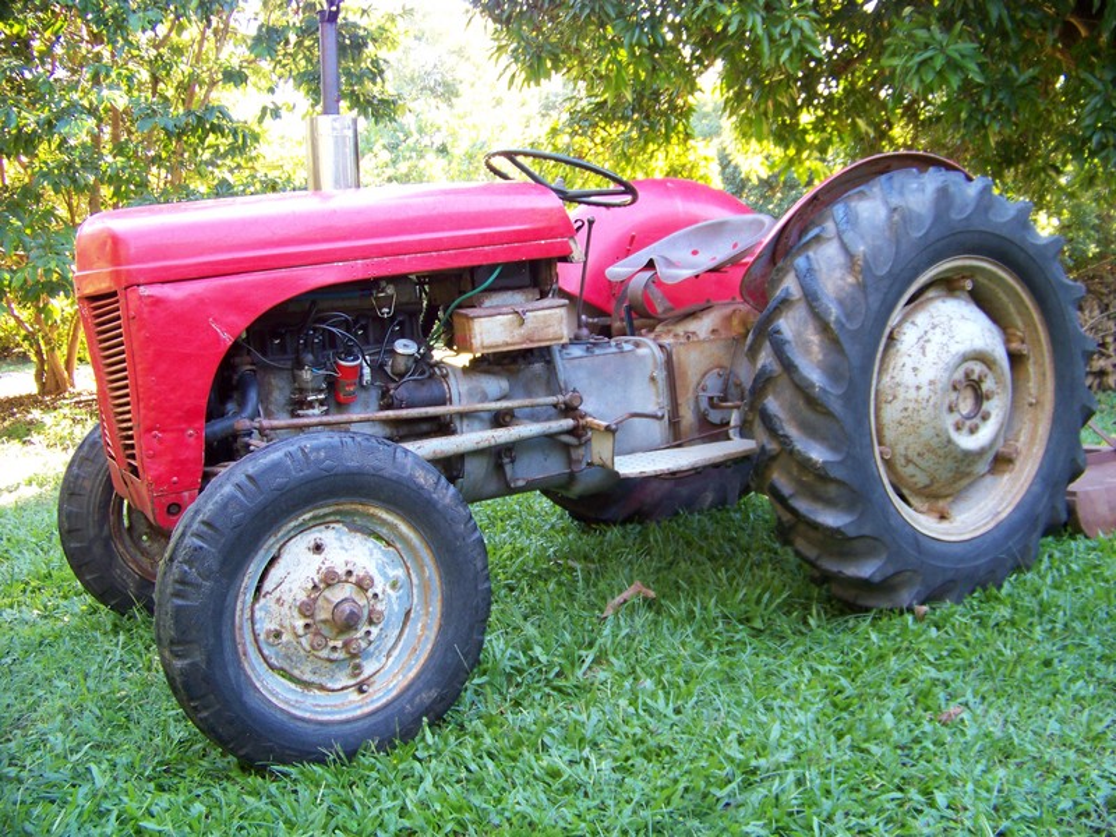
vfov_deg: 39.7
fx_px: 1161
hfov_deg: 51.4
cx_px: 558
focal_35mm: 36
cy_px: 418
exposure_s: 1/30
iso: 125
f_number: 2.8
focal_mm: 5.85
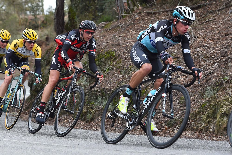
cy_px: 78
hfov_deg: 17.6
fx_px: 747
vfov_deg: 11.8
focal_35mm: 116
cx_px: 116
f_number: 5.6
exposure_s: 1/800
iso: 1000
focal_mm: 116
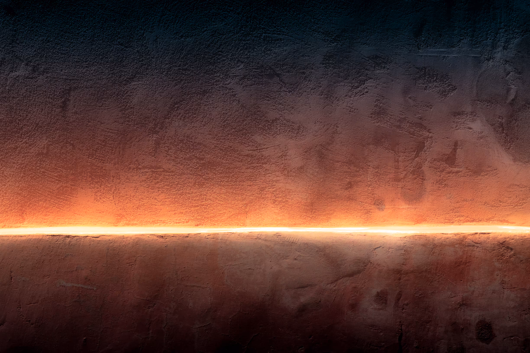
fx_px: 751
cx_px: 265
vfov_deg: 26.5
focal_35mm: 51
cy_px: 176
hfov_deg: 38.9
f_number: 8
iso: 800
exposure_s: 1/640
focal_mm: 34.3
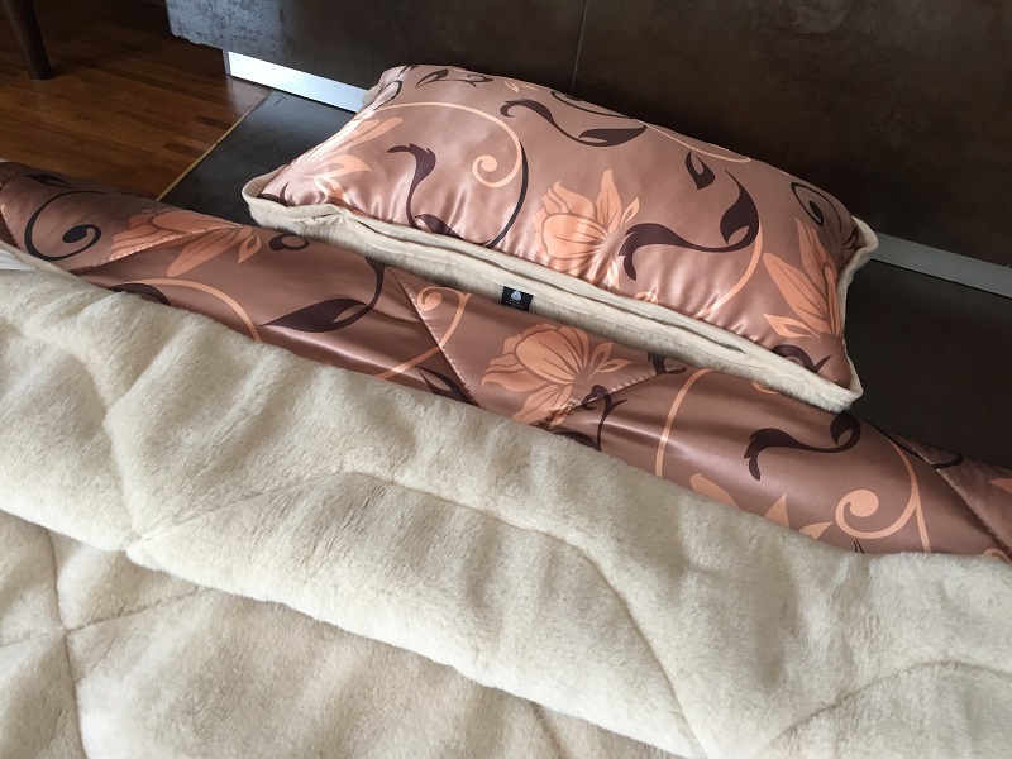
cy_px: 380
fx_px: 848
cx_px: 506
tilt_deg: -49.6
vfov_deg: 48.2
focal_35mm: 29
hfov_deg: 61.7
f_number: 2.2
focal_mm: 4.15
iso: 125
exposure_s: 1/33
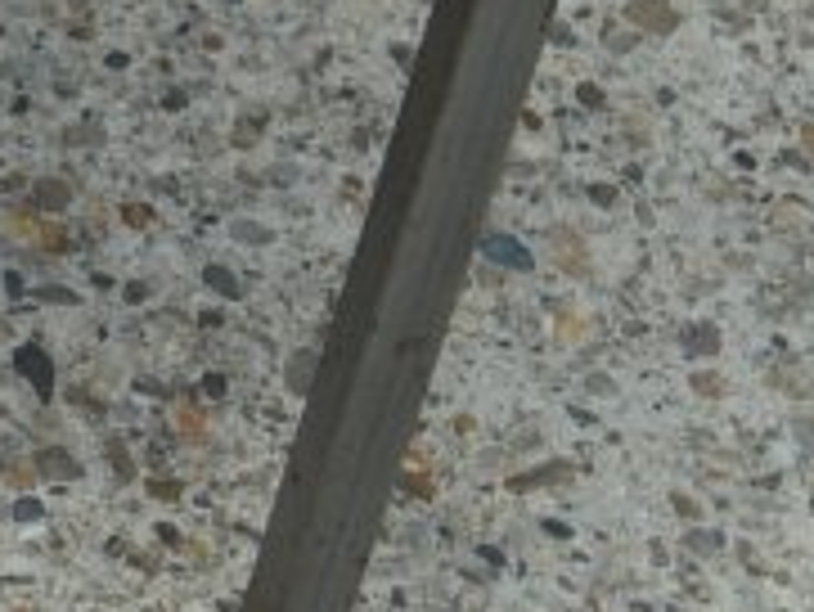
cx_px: -1803
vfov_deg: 5.5
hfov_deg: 6.6
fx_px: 6283
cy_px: -454
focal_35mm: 267
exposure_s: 1/200
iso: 100
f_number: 7.1
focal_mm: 28
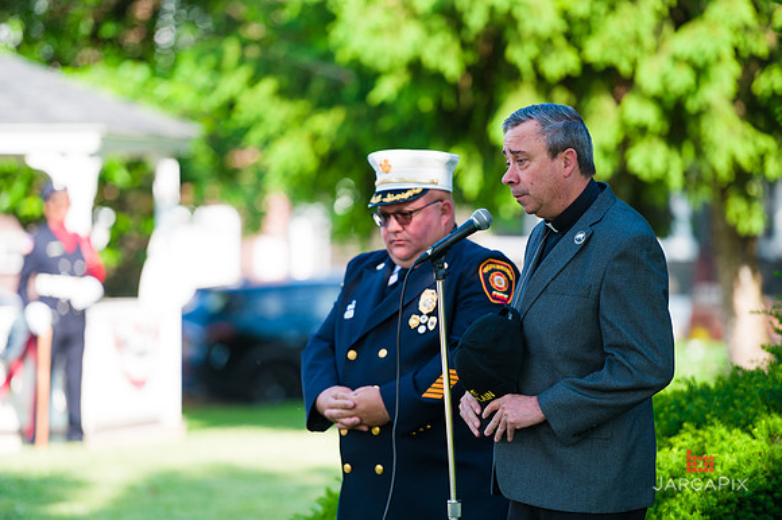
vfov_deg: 7.4
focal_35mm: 185
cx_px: 391
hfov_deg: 11.1
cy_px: 260
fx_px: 4016
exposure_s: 1/800
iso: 200
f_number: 3.2
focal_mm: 185
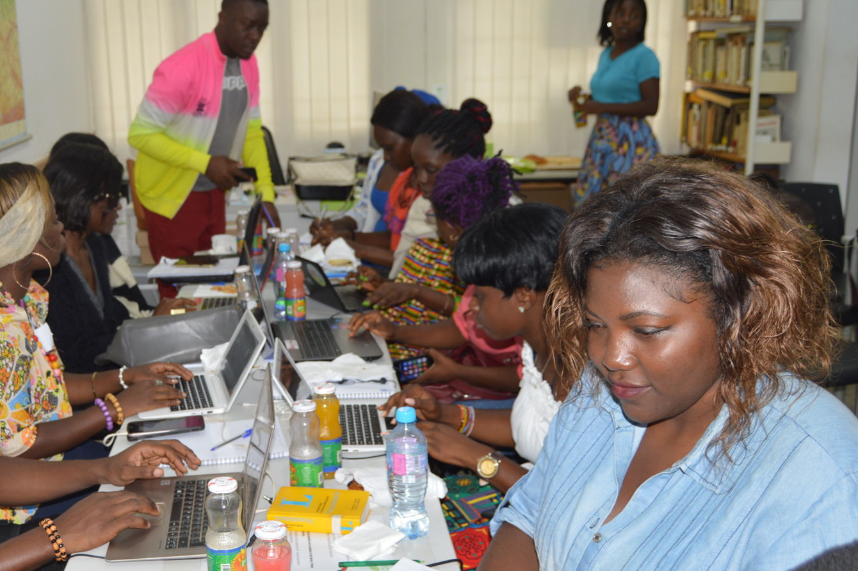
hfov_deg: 44.9
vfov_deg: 31.1
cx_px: 300
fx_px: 1024
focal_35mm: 43
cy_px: 319
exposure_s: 1/60
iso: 200
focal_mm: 20
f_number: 3.5
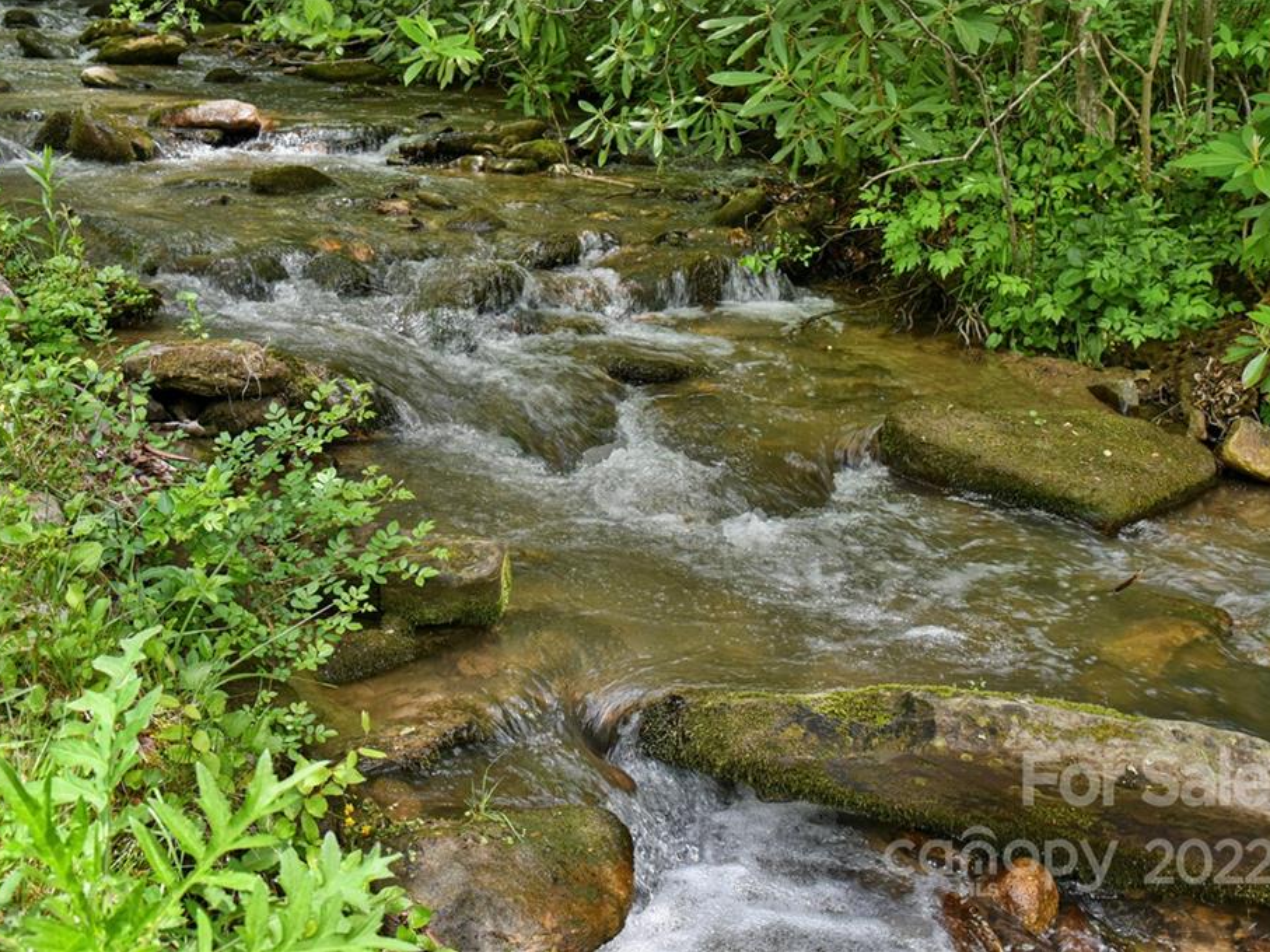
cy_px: 475
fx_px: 1394
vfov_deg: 37.7
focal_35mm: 38
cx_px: 587
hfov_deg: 48.9
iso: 1600
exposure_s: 1/200
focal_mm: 35
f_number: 7.1
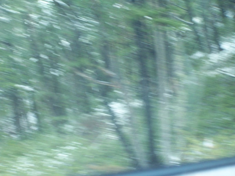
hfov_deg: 20.9
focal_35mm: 94
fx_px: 638
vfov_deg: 15.7
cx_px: 118
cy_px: 88
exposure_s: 1/30
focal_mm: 15.6
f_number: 3.2
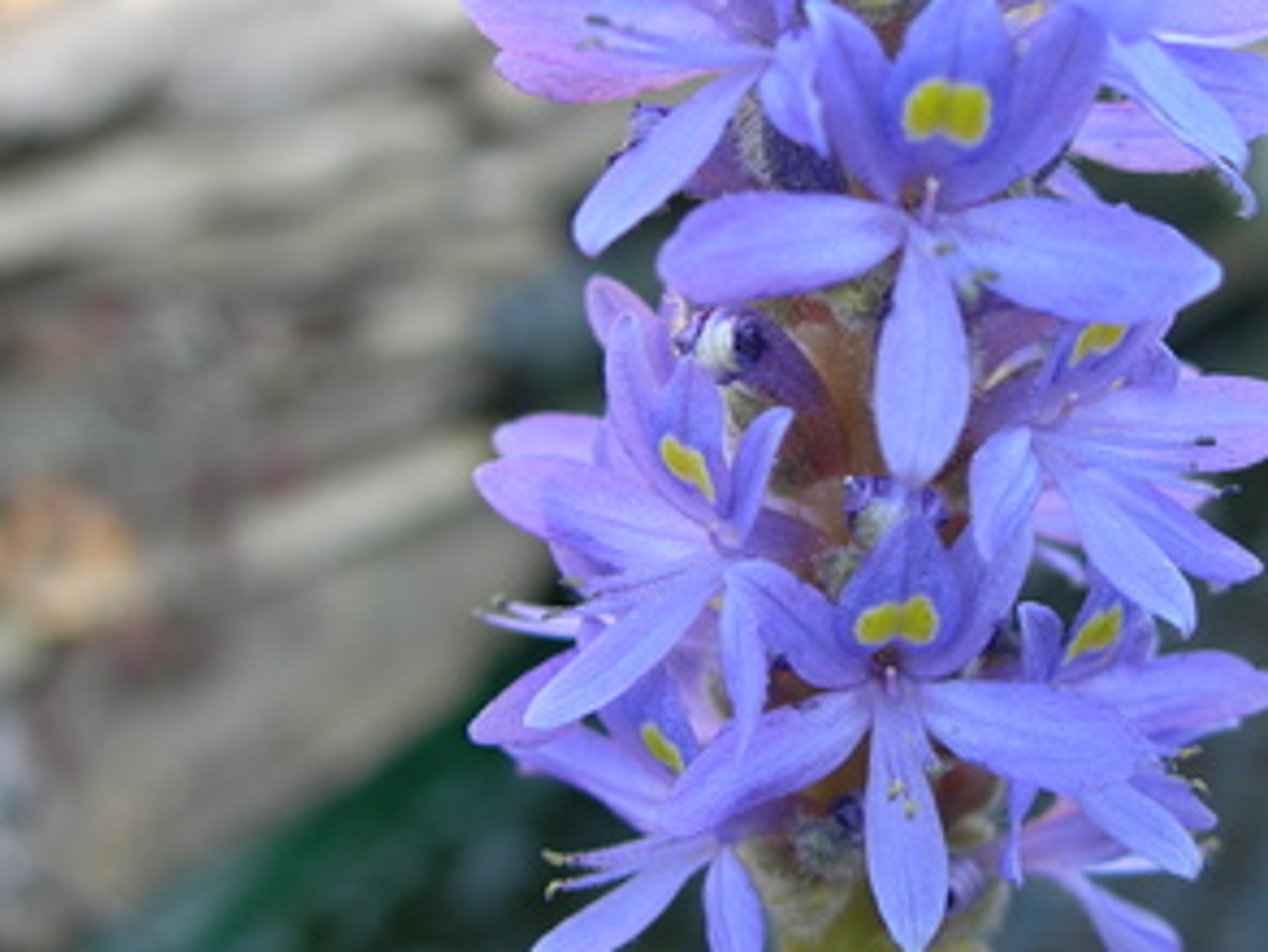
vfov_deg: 25.6
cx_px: 818
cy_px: 351
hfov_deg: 33.5
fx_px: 2089
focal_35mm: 57
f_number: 2.8
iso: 50
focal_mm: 7.8
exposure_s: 1/60.5
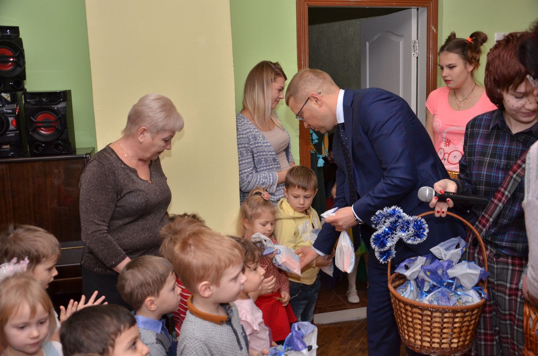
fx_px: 559
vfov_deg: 35.3
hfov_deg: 51.4
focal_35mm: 38
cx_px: 269
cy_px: 178
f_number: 4
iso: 800
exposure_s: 1/200
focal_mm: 25
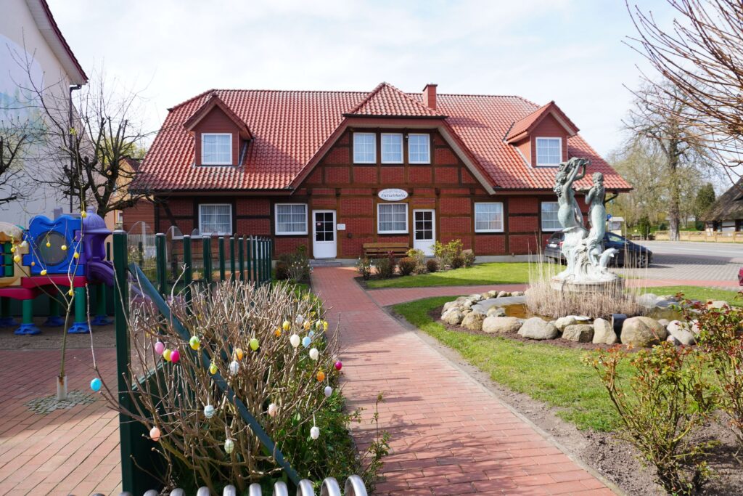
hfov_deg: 73.7
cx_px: 372
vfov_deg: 53.1
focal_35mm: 24
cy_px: 248
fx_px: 495
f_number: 5
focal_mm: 16
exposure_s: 1/320
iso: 100
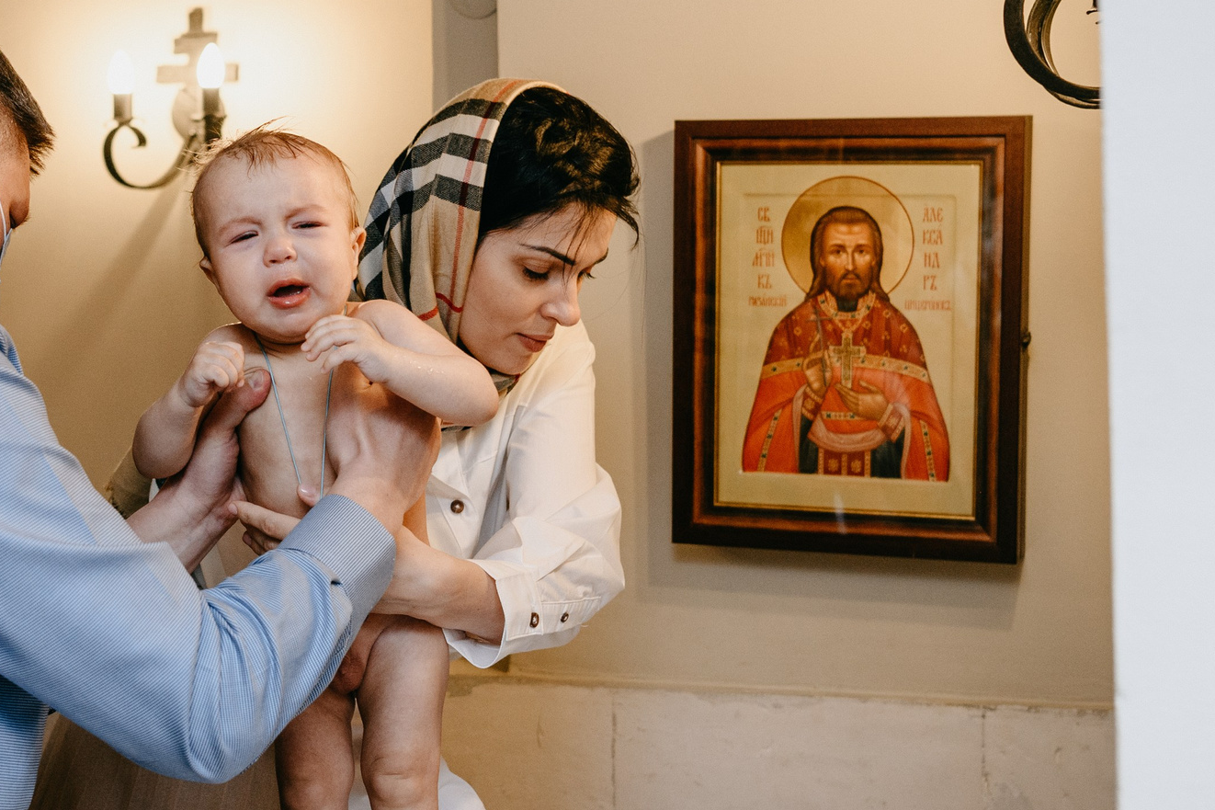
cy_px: 373
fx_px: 2463
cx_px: 298
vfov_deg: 18.7
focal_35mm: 73
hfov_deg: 27.3
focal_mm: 36
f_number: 3.5
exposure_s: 1/160
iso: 640
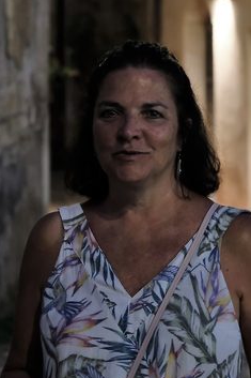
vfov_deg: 14.5
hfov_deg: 9.7
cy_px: 131
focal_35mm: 141
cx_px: 126
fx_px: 1476
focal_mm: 55
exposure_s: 1/60
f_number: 4.5
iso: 3200
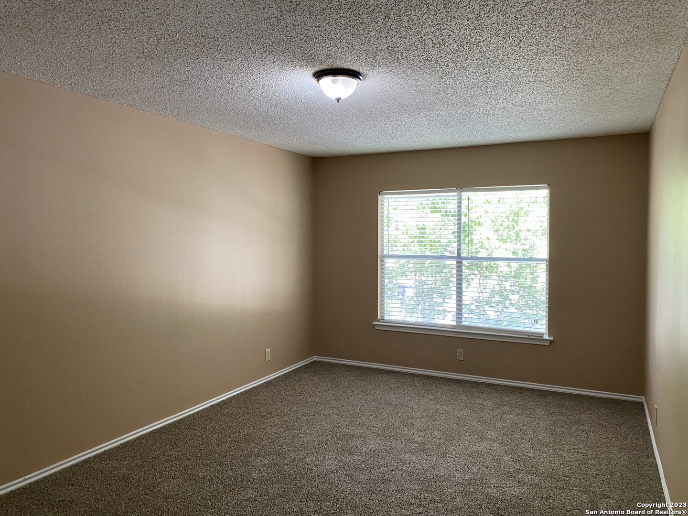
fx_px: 517
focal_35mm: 26
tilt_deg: -1.3
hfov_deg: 67.3
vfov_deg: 53.1
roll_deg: +0.1
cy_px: 258
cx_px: 344
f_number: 1.8
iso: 125
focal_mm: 4.25
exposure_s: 1/60
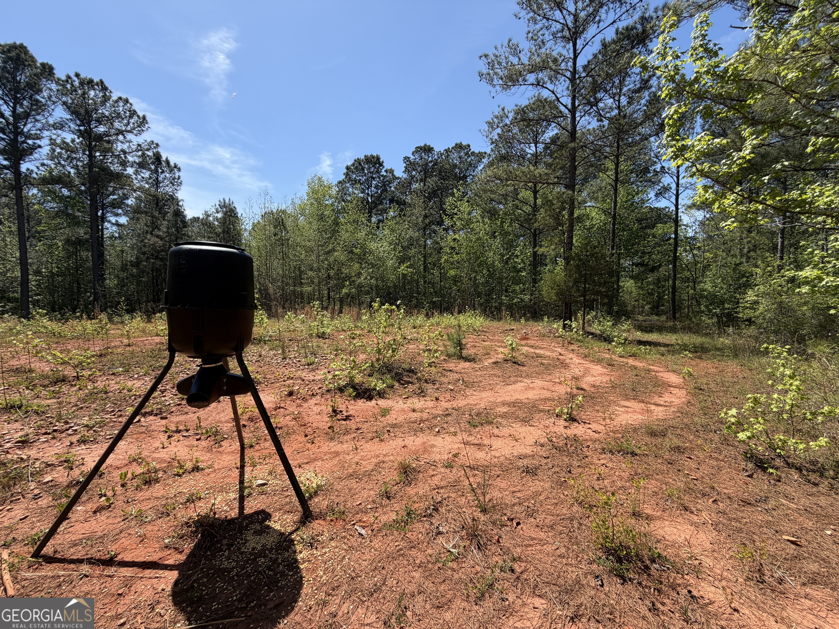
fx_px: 339
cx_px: 420
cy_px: 314
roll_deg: -0.1
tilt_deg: -1.3
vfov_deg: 85.7
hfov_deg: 102.1
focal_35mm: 14
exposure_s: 1/770
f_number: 2.2
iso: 32
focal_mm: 2.22
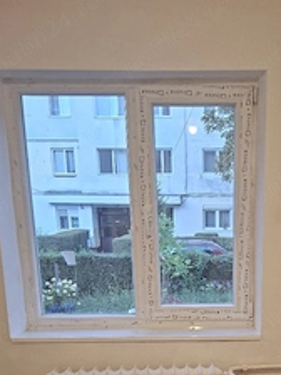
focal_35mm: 41
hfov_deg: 34.4
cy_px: 316
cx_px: 209
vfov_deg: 43.0
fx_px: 444
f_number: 1.8
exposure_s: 1/120
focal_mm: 5.54
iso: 160
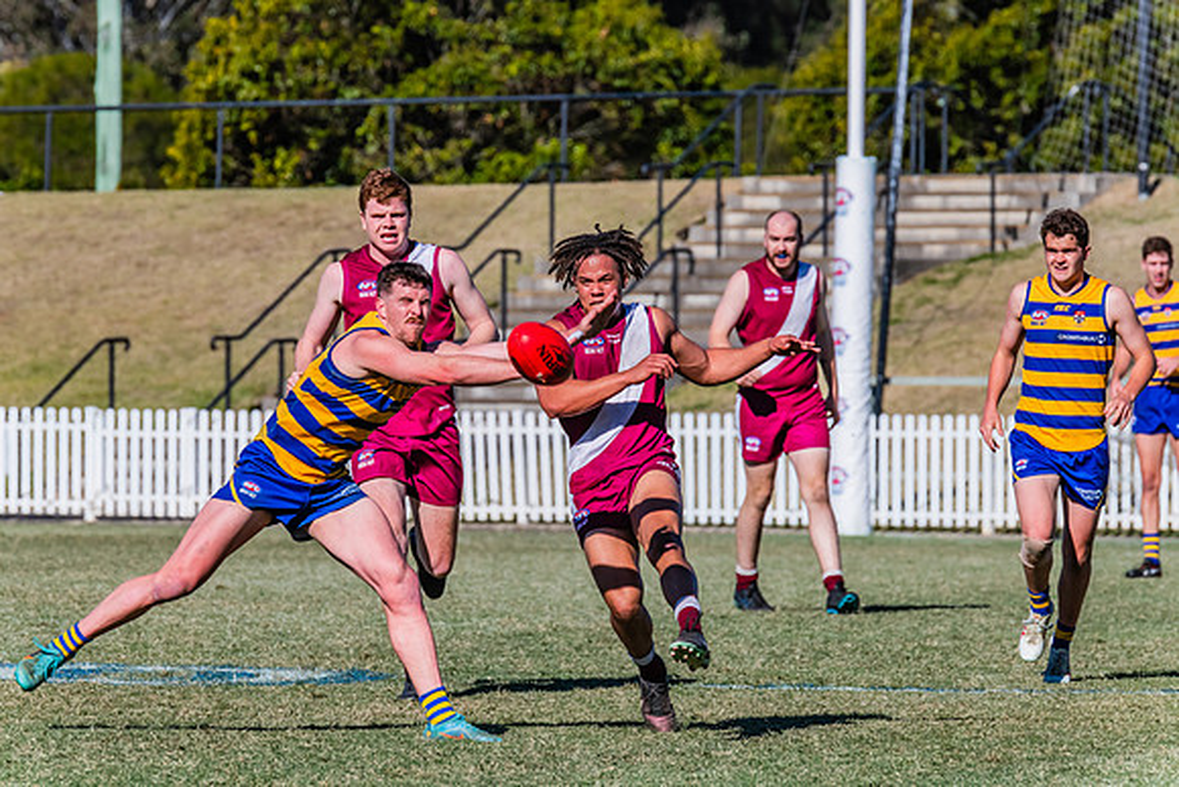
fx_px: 13907
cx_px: 586
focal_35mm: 425
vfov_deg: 3.2
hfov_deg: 4.9
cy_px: 394
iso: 800
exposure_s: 1/1600
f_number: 13
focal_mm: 420
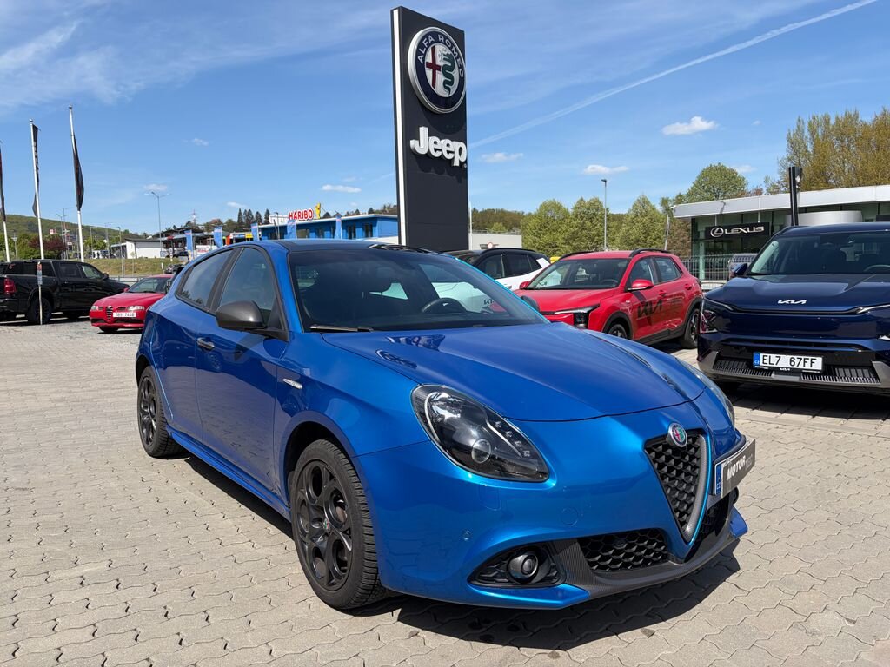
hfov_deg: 67.3
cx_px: 445
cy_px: 334
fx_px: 668
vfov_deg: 53.1
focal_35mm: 26
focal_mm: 5.96
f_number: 1.6
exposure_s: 1/3448
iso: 50
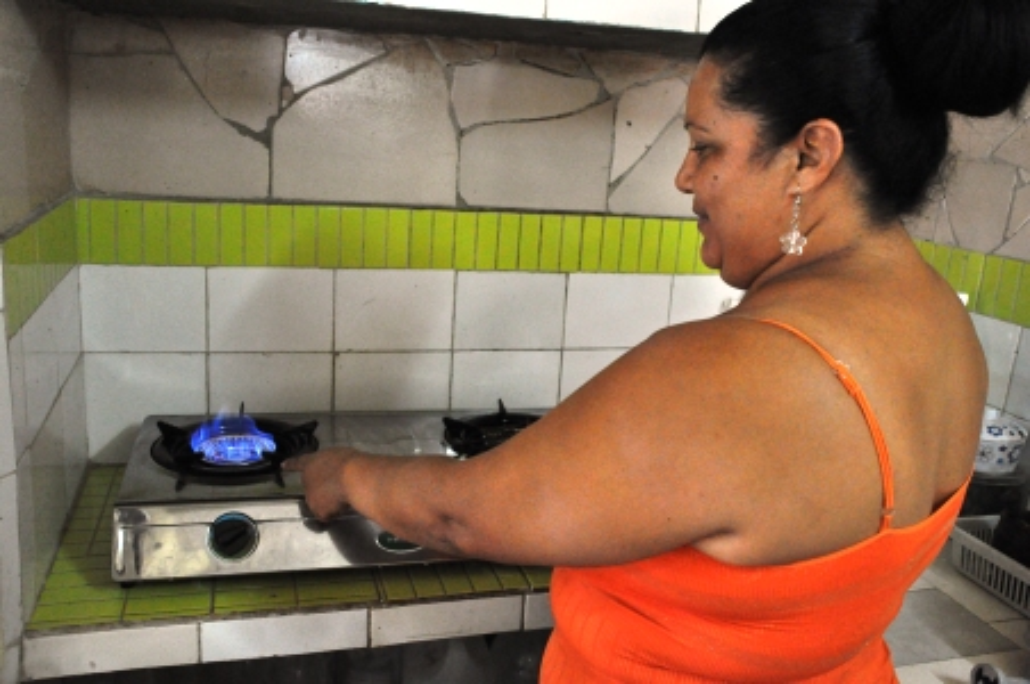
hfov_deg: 59.6
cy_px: 342
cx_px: 515
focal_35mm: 32
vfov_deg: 41.6
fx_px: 900
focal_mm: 21
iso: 3200
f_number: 3.8
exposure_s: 1/80
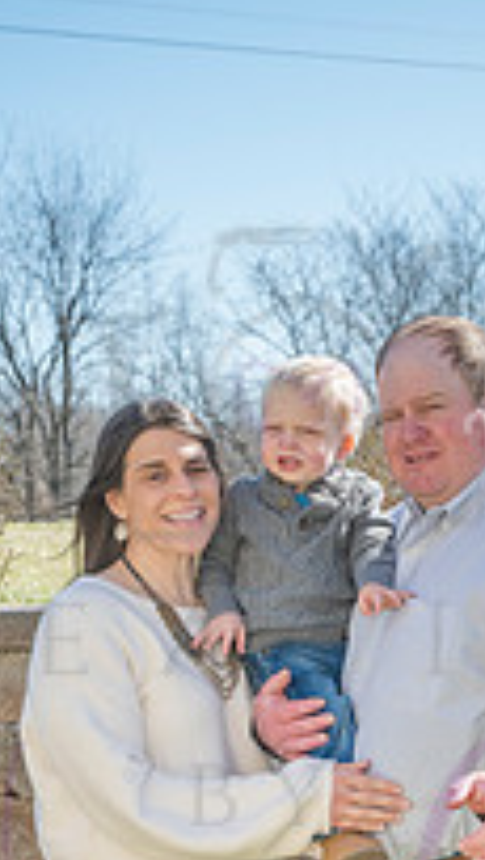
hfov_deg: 10.7
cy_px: 788
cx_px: 316
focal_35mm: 113
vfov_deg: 18.6
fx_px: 2579
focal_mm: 49
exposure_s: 1/640
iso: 400
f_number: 6.3
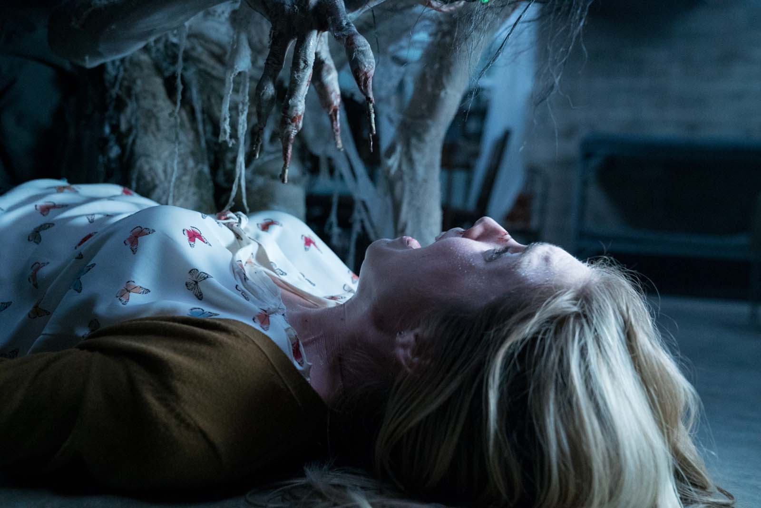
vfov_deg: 34.3
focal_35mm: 39
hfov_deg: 49.5
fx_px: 825
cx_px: 380
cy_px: 254
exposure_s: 1/80
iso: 6400
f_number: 3.5
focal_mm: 39
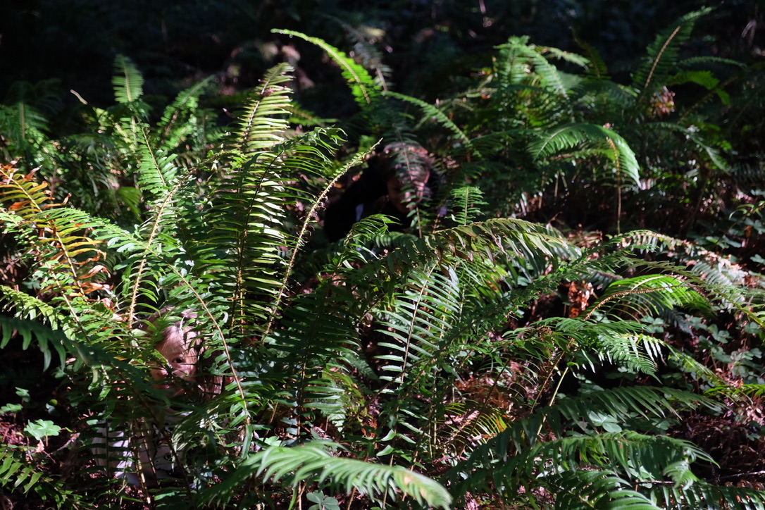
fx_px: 1424
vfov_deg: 20.3
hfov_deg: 30.1
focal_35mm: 67
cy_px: 255
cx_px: 382
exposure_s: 1/85
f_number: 4
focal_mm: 44.4
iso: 1600
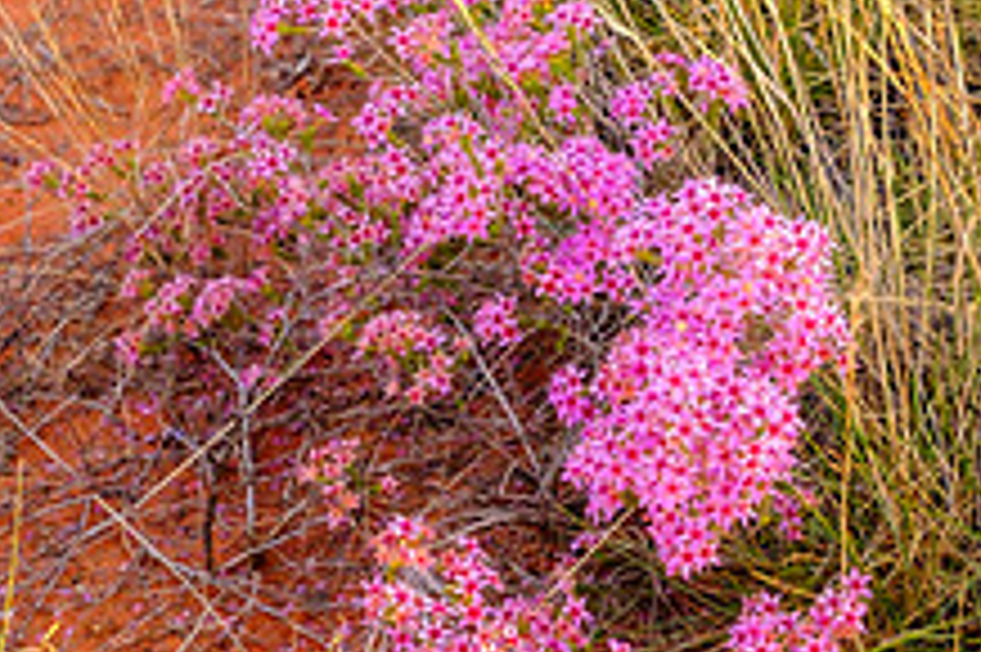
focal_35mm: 96
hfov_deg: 21.2
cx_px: 657
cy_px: 281
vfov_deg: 14.2
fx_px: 2614
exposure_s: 1/110
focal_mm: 24
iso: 400
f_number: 4
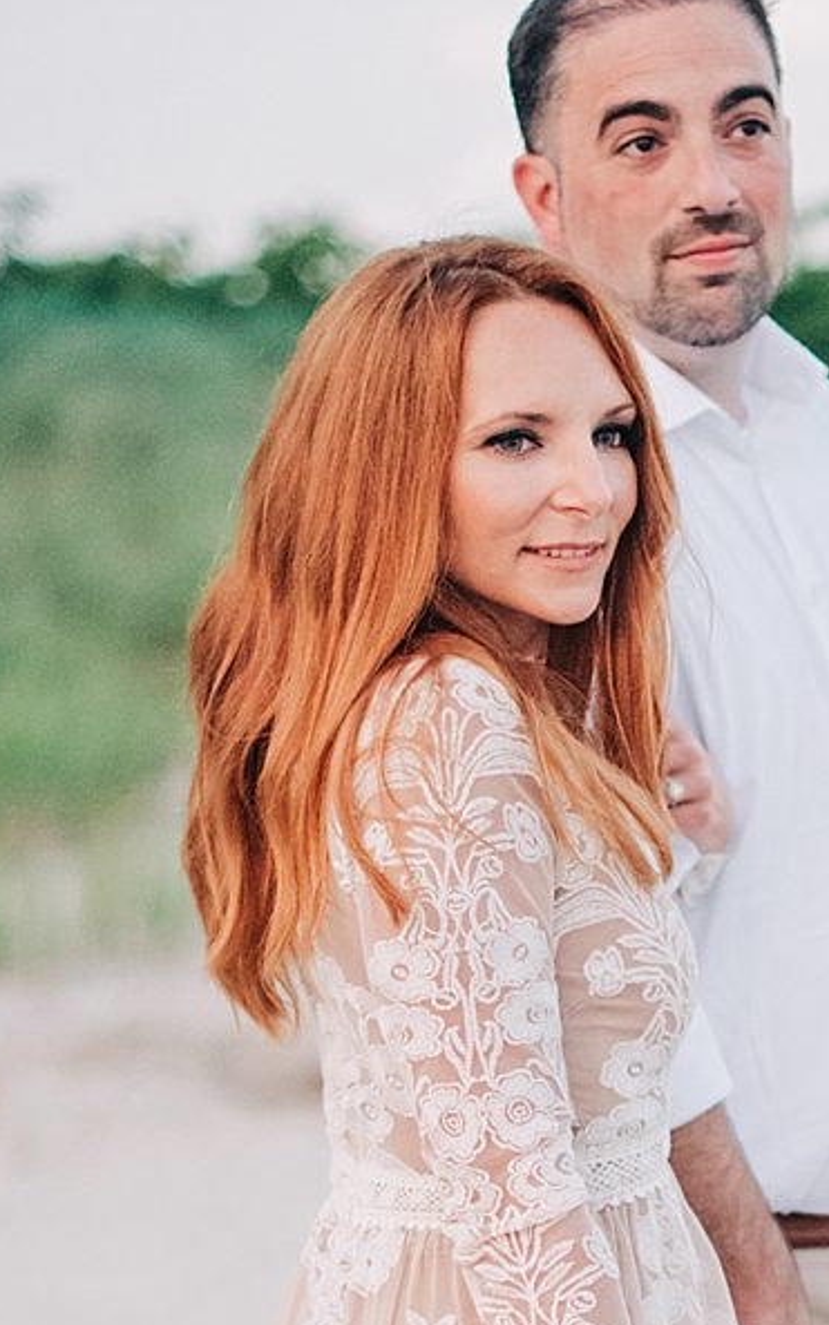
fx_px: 4371
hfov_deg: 10.8
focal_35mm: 121
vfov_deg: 17.0
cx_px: 775
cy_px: 1231
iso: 2500
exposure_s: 1/4000
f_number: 1.8
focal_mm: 50
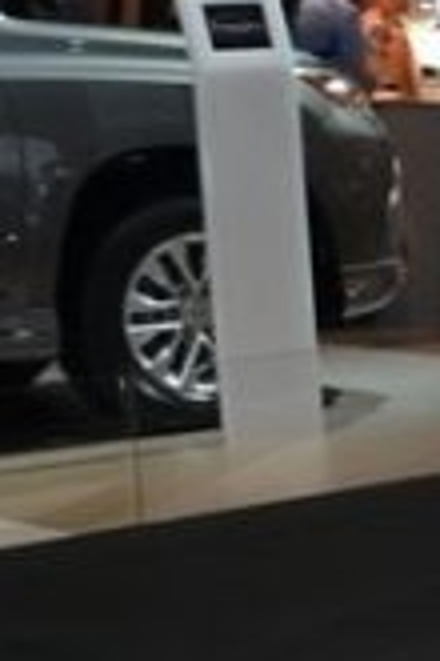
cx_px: 1592
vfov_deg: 12.8
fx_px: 2933
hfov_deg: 7.0
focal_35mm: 160
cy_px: 322
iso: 400
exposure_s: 1/100
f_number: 5
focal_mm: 22
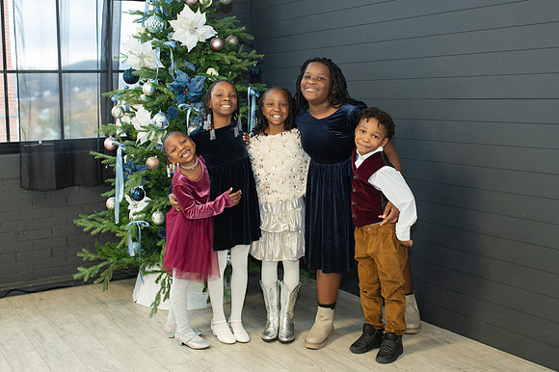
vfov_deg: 30.2
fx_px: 688
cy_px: 161
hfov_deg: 44.2
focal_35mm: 44
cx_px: 273
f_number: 3.5
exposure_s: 1/200
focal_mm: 35
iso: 900
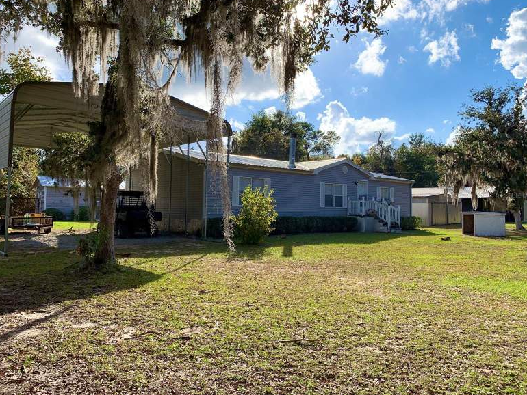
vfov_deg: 51.4
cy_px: 195
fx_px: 411
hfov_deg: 65.3
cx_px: 270
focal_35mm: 27
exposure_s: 1/2681
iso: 25
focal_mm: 4.25
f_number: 1.8
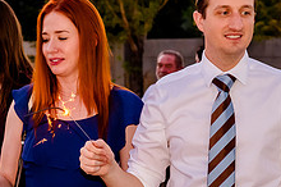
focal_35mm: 164
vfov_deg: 8.3
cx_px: 15
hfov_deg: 12.4
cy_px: 81
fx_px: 1278
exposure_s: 1/200
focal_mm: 58
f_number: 5
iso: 1600
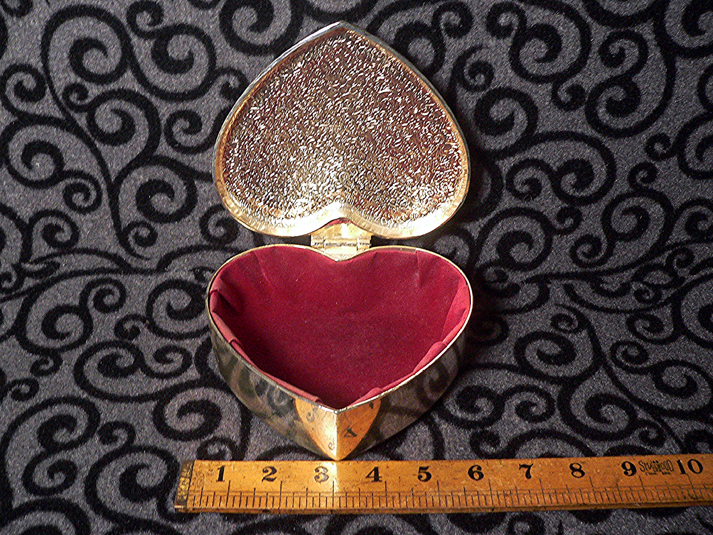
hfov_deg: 51.4
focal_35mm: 36
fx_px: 742
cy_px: 268
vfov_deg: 39.7
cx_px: 356
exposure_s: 1/15
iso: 400
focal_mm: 6
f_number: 2.8
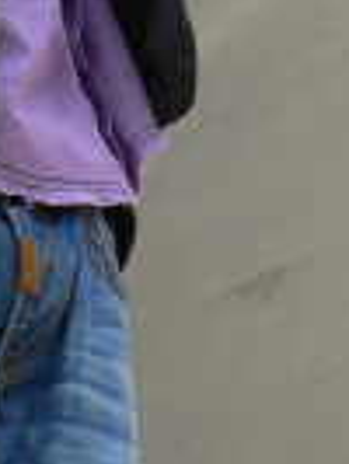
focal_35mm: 523
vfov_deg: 3.8
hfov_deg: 2.8
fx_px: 7019
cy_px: -358
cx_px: -5
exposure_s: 1/125
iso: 64
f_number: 4
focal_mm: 21.2
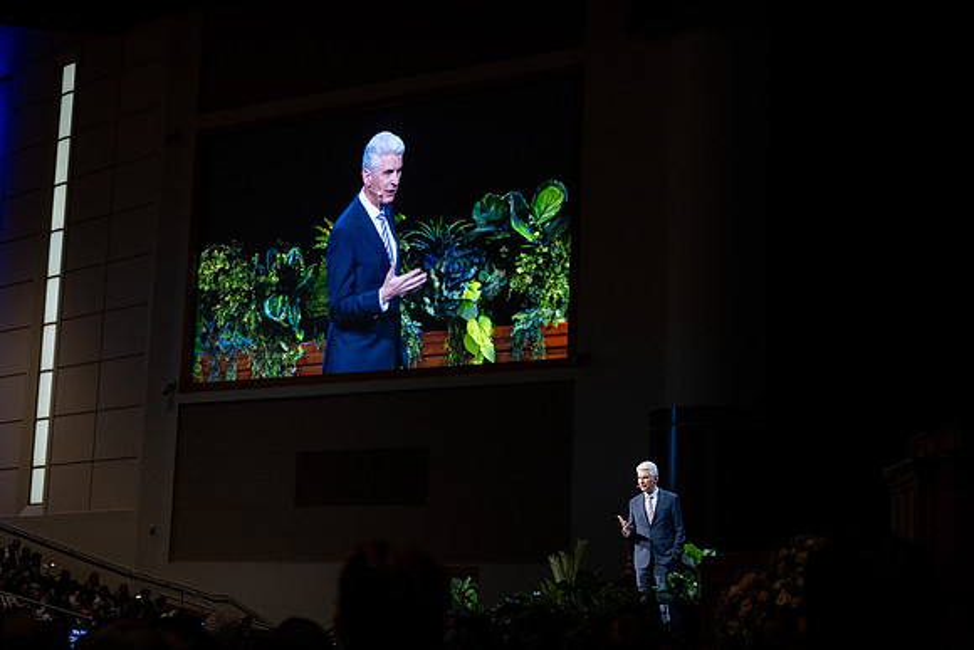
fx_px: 1894
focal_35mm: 70
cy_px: 325
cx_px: 487
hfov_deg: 28.8
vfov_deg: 19.5
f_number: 4
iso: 1250
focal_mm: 70
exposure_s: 1/125
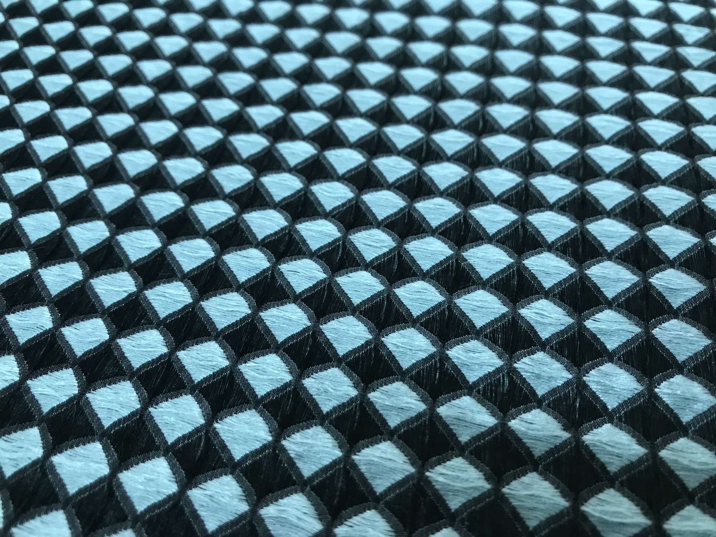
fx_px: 579
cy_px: 268
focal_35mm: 28
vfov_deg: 49.7
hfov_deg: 63.4
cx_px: 358
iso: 40
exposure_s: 1/24
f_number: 1.8
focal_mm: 3.99
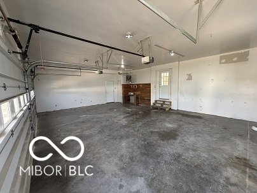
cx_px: 128
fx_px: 104
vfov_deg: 85.7
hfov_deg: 102.1
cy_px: 96
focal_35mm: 14
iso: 320
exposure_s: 1/99
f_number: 2.2
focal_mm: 2.22
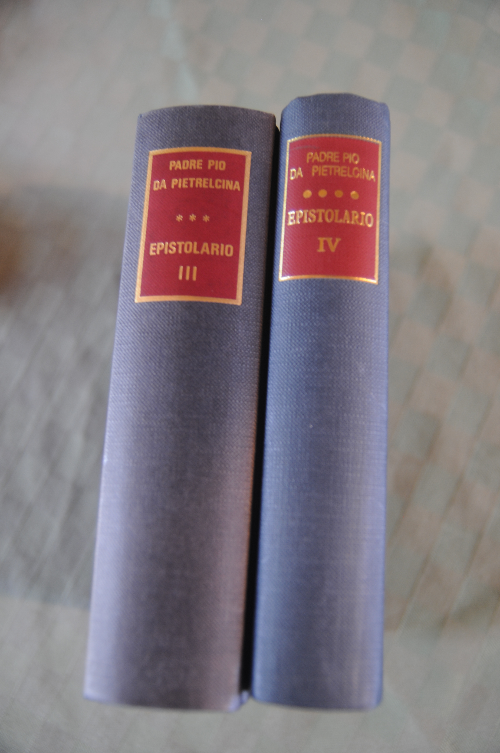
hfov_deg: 39.9
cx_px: 250
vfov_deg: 57.3
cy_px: 376
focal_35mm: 33
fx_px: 689
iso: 200
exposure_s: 1/15
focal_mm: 22
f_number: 2.8
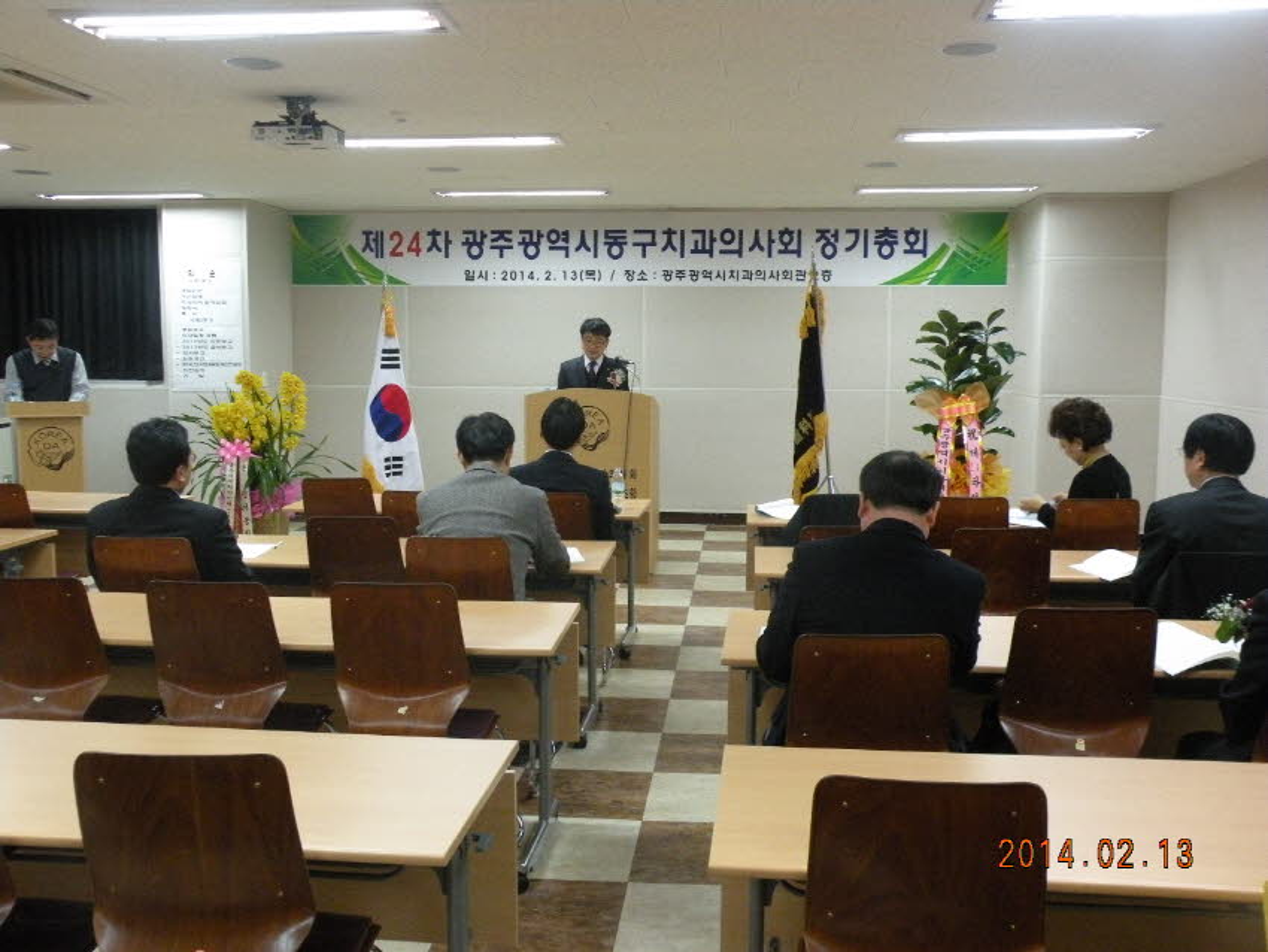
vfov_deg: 43.0
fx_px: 1209
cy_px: 476
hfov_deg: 55.3
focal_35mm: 33
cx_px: 634
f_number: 3.2
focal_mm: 5.8
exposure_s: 1/54.7
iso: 400
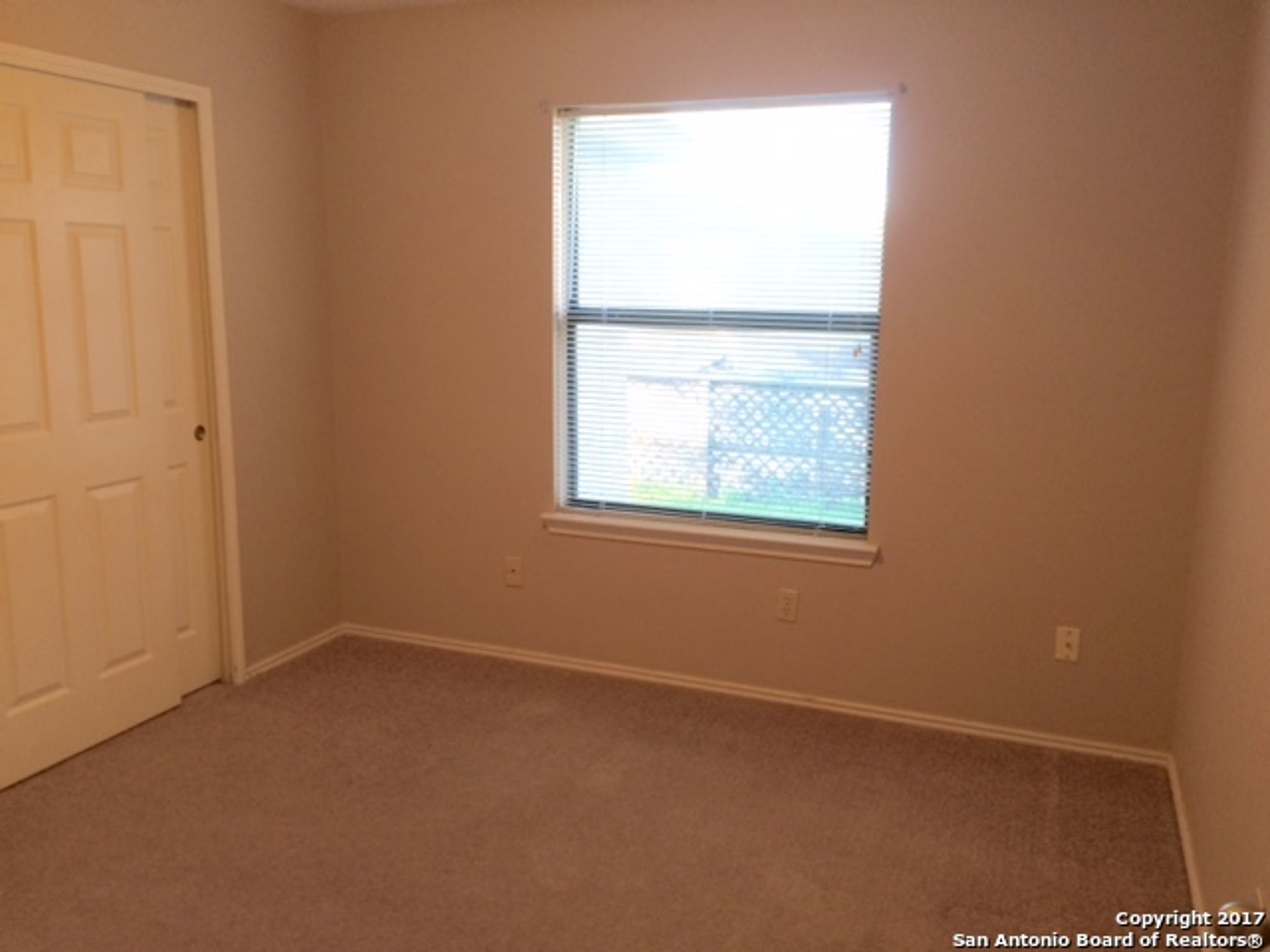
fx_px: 1064
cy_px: 476
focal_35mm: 29
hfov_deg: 61.7
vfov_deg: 48.2
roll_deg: -1.2
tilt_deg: -10.0
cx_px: 635
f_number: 2.2
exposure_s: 1/30
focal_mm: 4.15
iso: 64
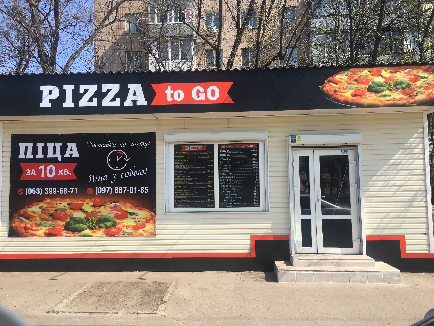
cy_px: 163
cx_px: 217
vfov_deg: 48.2
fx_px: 364
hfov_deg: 61.7
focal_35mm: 29
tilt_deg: +4.6
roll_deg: +0.6
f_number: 2.2
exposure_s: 1/986
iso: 25
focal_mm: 4.15
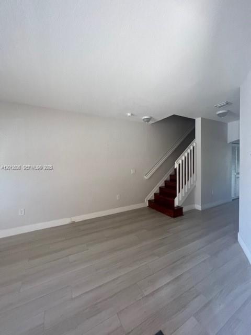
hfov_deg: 89.9
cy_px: 168
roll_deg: +1.6
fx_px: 126
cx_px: 126
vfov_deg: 106.2
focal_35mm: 13
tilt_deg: -1.8
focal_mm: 1.57
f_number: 1.8
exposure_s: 1/99
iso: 160
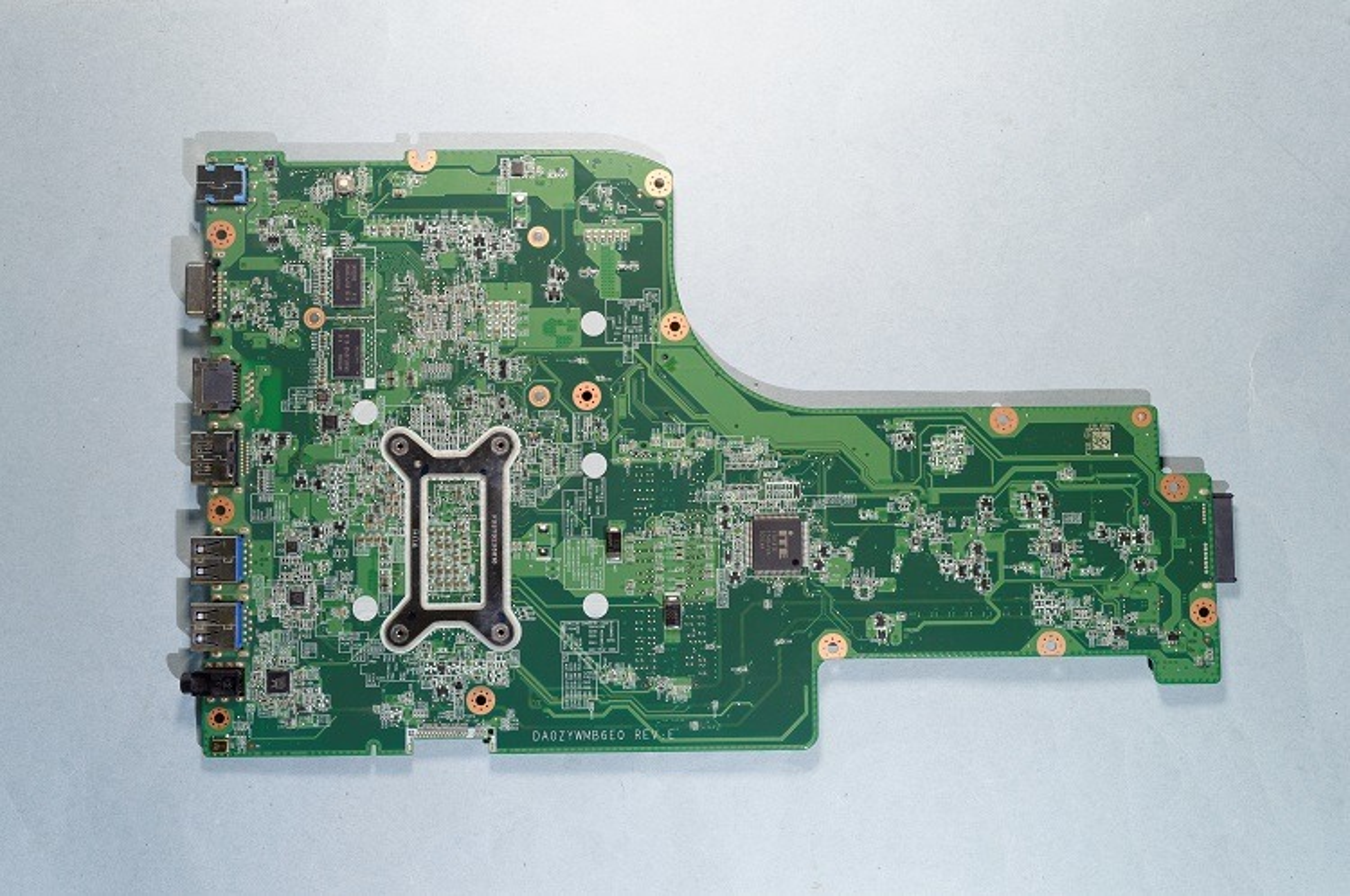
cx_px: 675
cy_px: 448
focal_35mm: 33
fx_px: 1236
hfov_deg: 57.3
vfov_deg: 39.9
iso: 100
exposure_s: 1/5
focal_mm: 22
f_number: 8
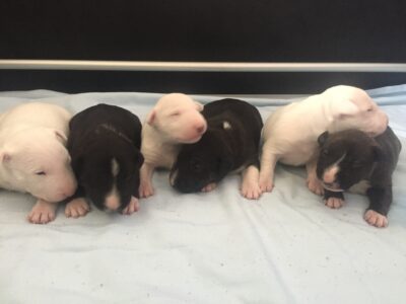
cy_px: 152
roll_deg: -2.1
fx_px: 340
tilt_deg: -26.7
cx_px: 203
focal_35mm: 29
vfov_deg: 48.2
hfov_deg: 61.7
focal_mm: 4.15
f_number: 2.2
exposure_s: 1/17
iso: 250
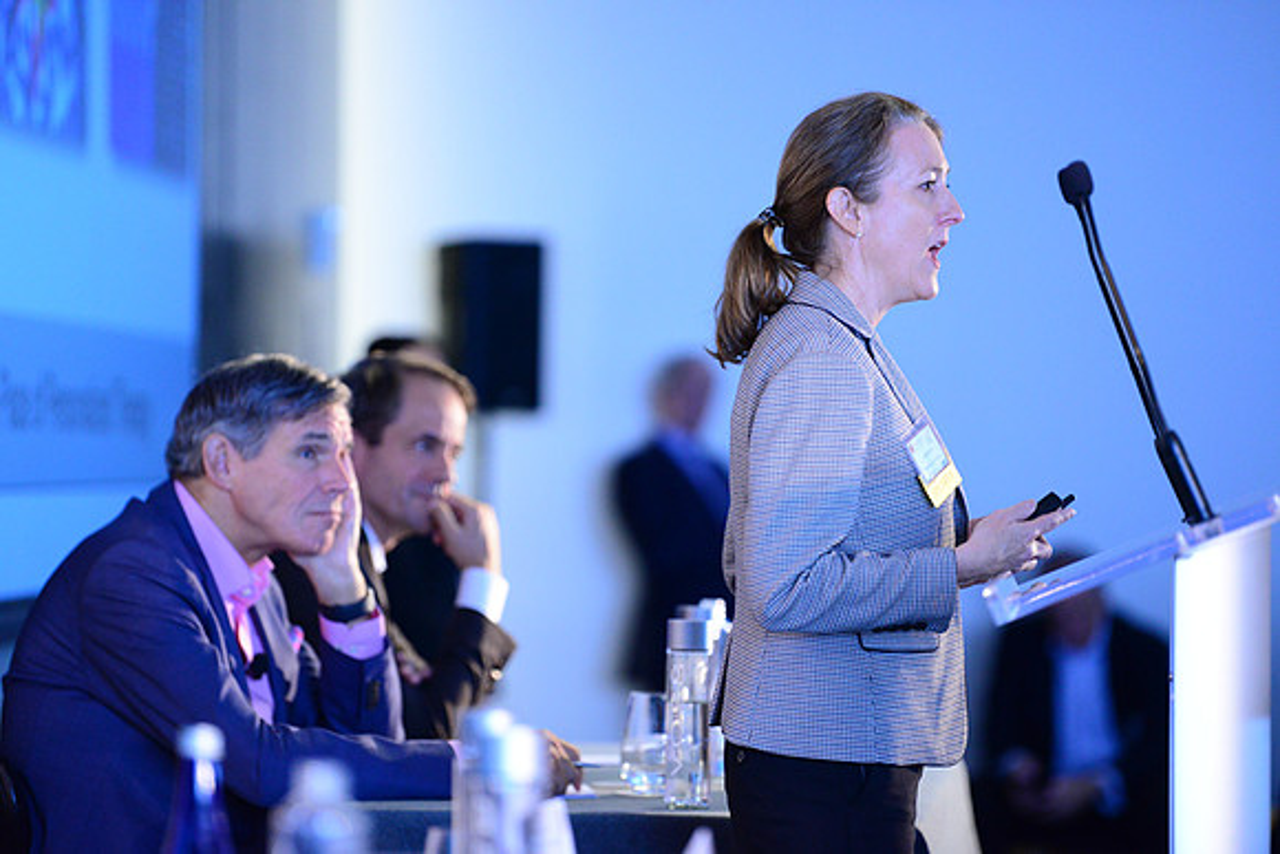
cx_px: 640
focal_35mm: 170
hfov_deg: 12.1
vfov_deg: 8.1
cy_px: 427
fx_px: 6046
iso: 4000
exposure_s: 1/125
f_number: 2.8
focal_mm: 170
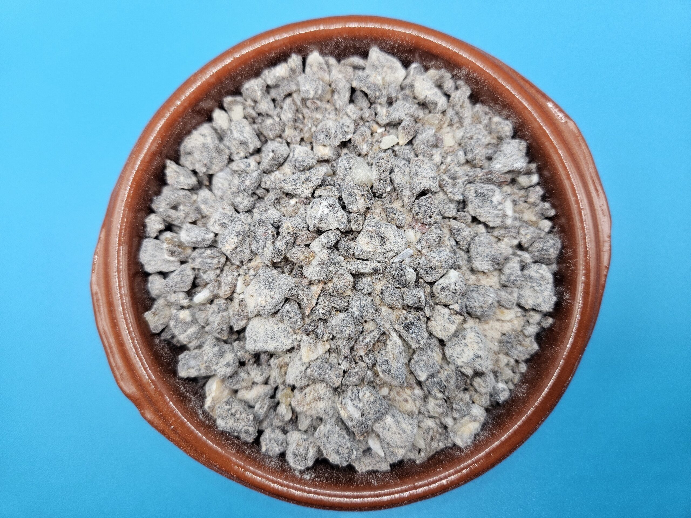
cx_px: 346
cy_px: 259
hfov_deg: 73.9
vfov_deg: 58.9
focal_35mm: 23
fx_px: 459
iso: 100
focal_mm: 5.4
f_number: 1.8
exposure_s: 1/180
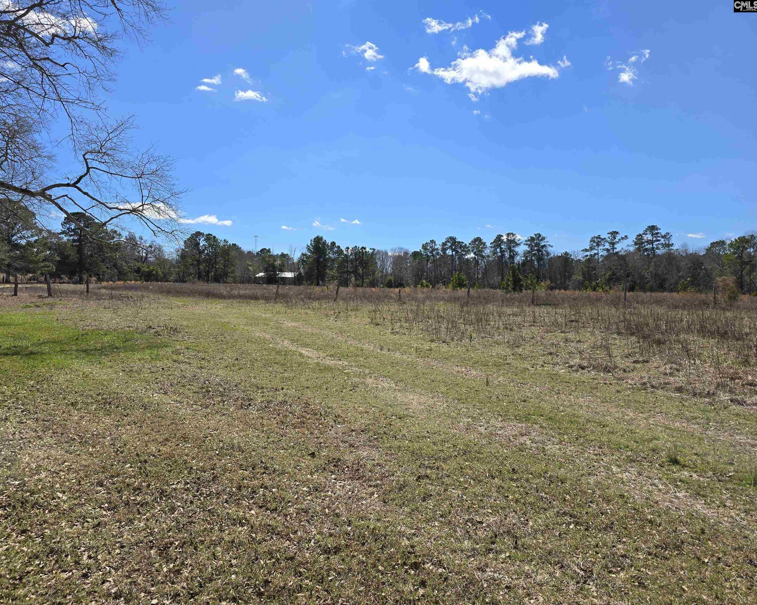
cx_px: 355
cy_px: 302
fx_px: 538
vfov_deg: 58.8
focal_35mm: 24
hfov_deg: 70.2
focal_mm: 6.3
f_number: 1.7
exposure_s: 1/1176
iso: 12
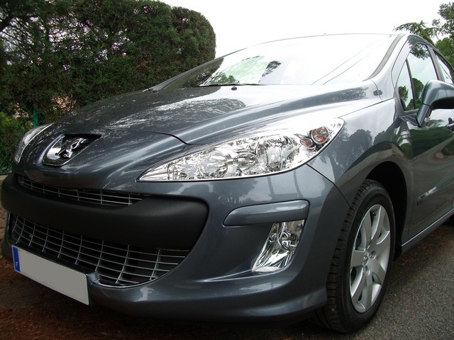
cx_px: 227
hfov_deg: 52.6
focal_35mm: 35
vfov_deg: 40.7
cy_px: 170
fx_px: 459
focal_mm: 5.8
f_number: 2.6
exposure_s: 1/160
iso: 80
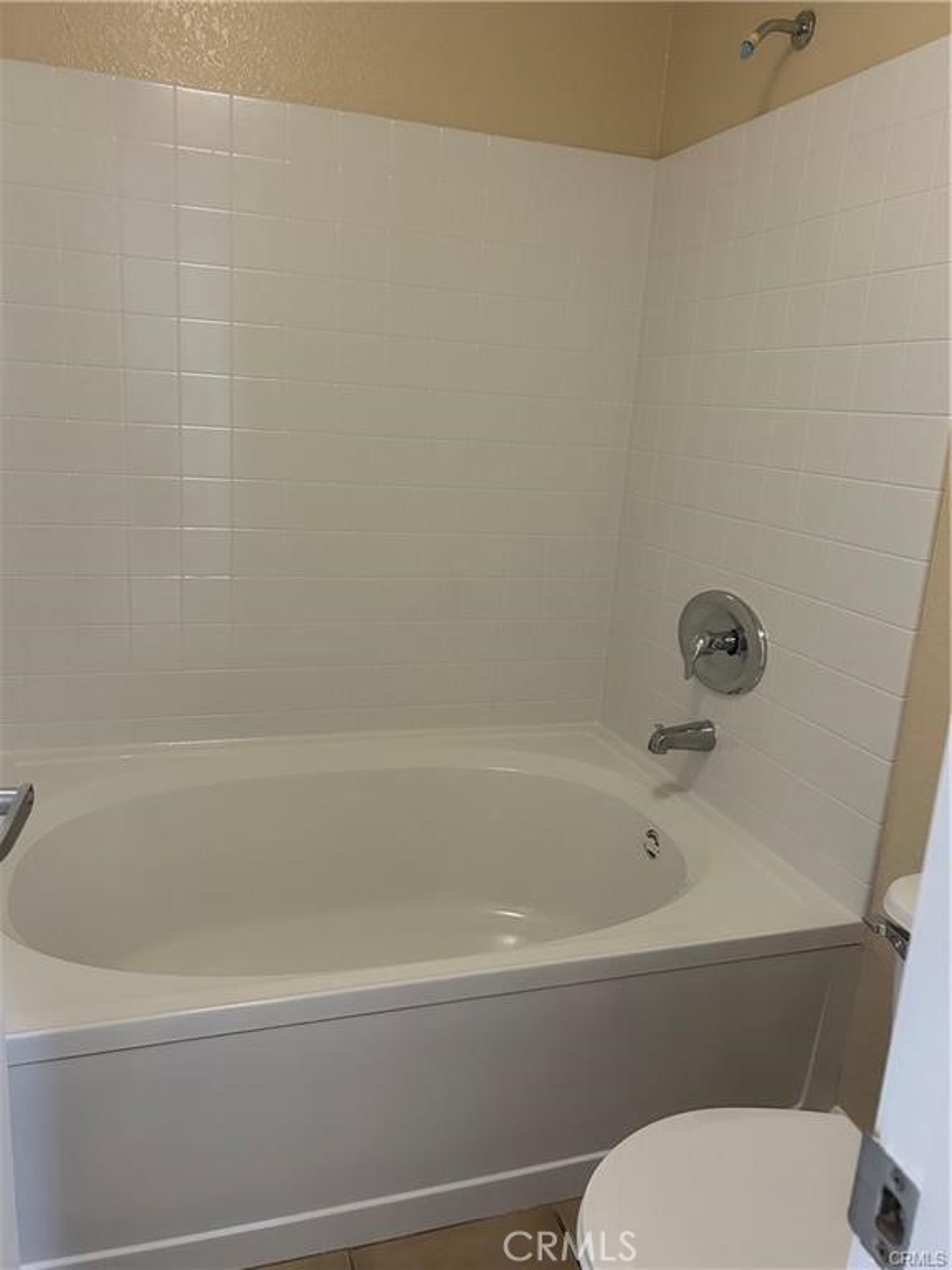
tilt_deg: -13.1
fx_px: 953
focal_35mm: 26
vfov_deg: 67.3
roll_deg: -5.4
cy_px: 635
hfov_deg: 53.1
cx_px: 476
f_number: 1.5
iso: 320
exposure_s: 1/60
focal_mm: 5.7
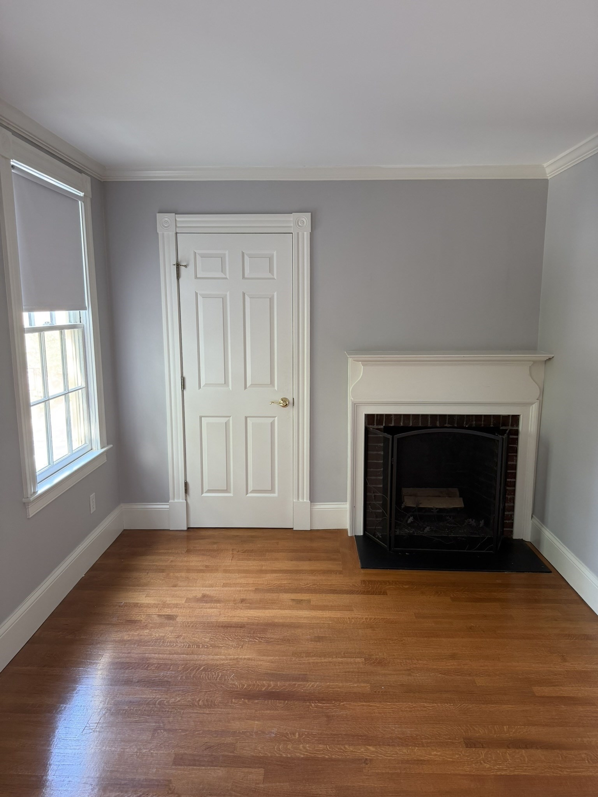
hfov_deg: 56.8
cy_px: 398
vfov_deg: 71.6
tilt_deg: -9.4
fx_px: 553
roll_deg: +0.3
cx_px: 299
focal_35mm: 24
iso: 200
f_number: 1.78
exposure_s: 1/60
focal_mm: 6.76
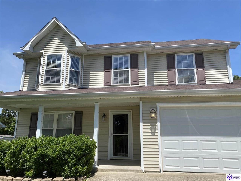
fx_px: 181
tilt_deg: +13.8
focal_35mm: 26
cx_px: 120
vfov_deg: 53.1
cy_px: 90
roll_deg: -0.6
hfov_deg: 67.3
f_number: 1.8
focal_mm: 4.25
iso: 32
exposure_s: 1/3040
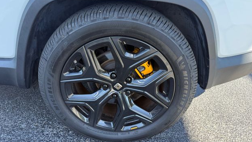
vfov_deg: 42.8
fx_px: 180
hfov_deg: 69.8
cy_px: 61
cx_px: 123
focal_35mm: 27
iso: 100
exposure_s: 1/459
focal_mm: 6.76
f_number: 1.78
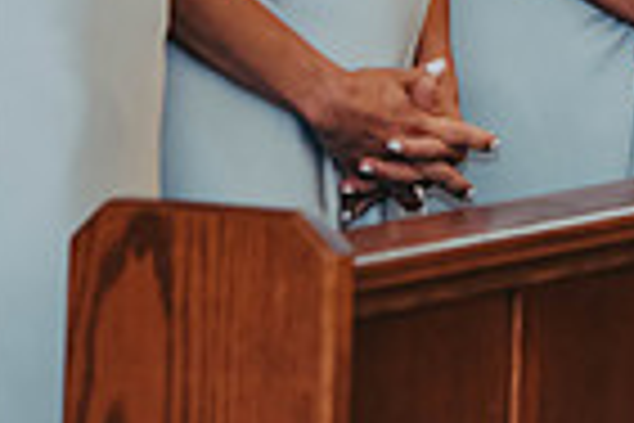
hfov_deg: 3.2
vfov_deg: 2.1
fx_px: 11270
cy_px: -421
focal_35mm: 640
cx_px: 558
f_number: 2.8
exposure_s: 1/80
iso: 800
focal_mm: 155
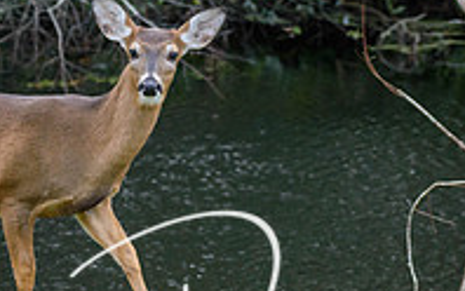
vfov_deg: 4.2
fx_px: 3982
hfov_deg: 6.6
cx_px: -54
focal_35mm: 314
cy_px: 121
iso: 400
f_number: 5.6
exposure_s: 1/400
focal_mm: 70
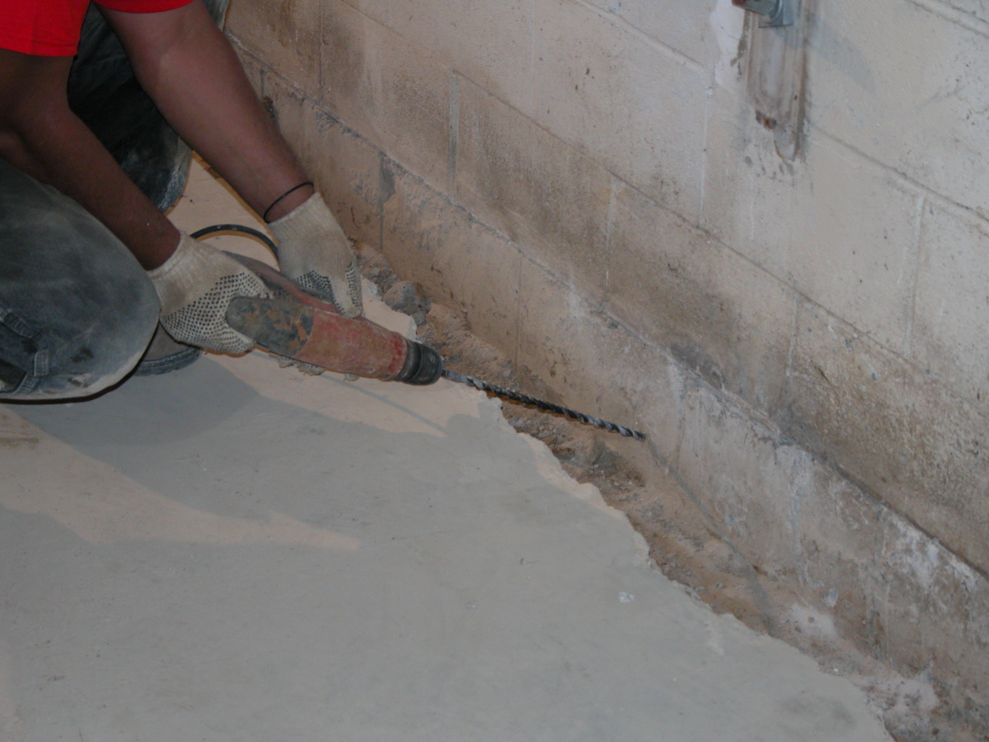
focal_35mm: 98
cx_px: 494
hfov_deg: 20.0
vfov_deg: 15.1
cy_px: 371
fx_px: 2800
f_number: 3.6
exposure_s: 1/125
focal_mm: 25.4
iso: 200
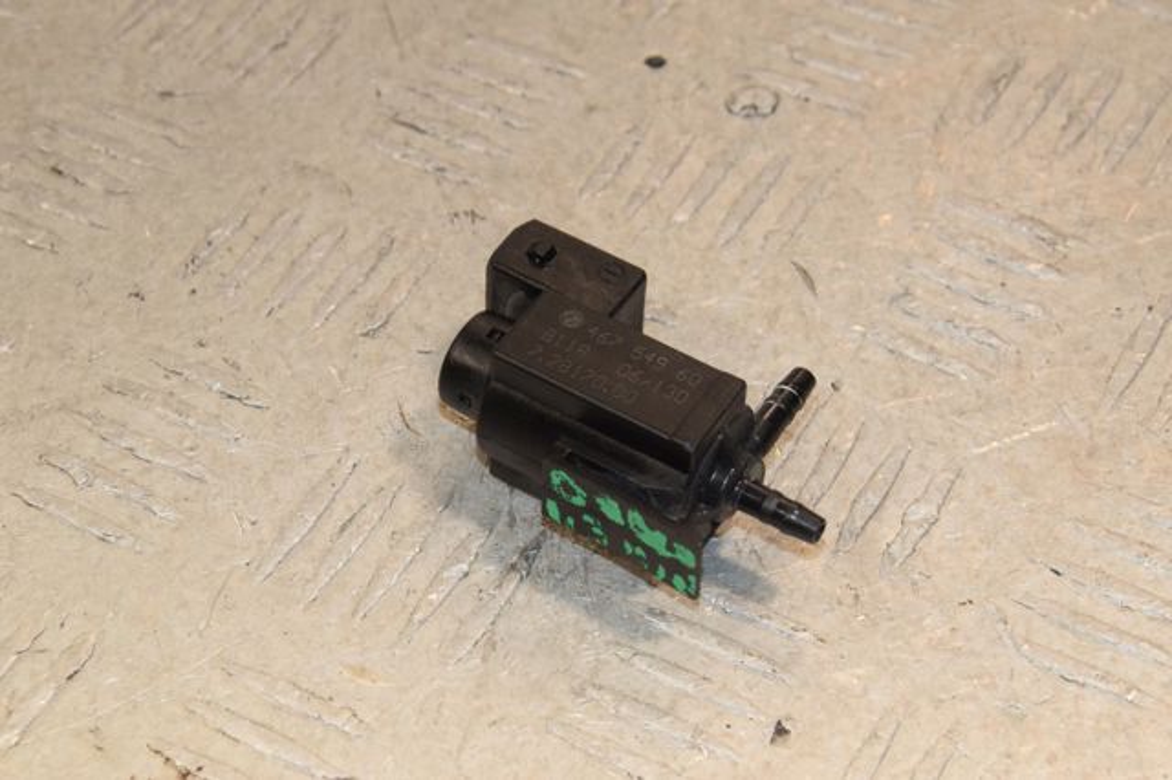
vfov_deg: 12.2
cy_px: 390
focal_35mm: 112
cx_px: 586
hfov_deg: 18.2
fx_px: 3660
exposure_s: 1/160
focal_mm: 75
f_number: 9
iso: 1600
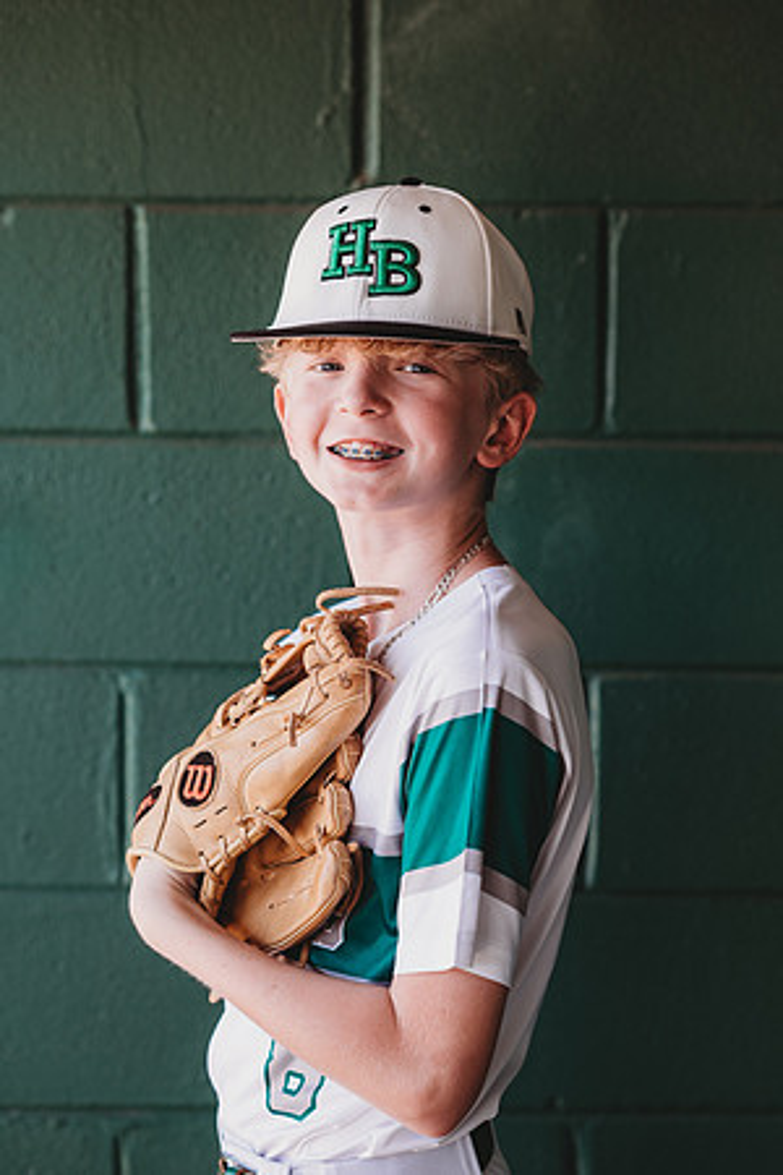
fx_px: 2773
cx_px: 392
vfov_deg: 23.9
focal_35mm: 85
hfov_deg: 16.1
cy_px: 588
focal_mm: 85
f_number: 2.8
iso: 160
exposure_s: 1/200
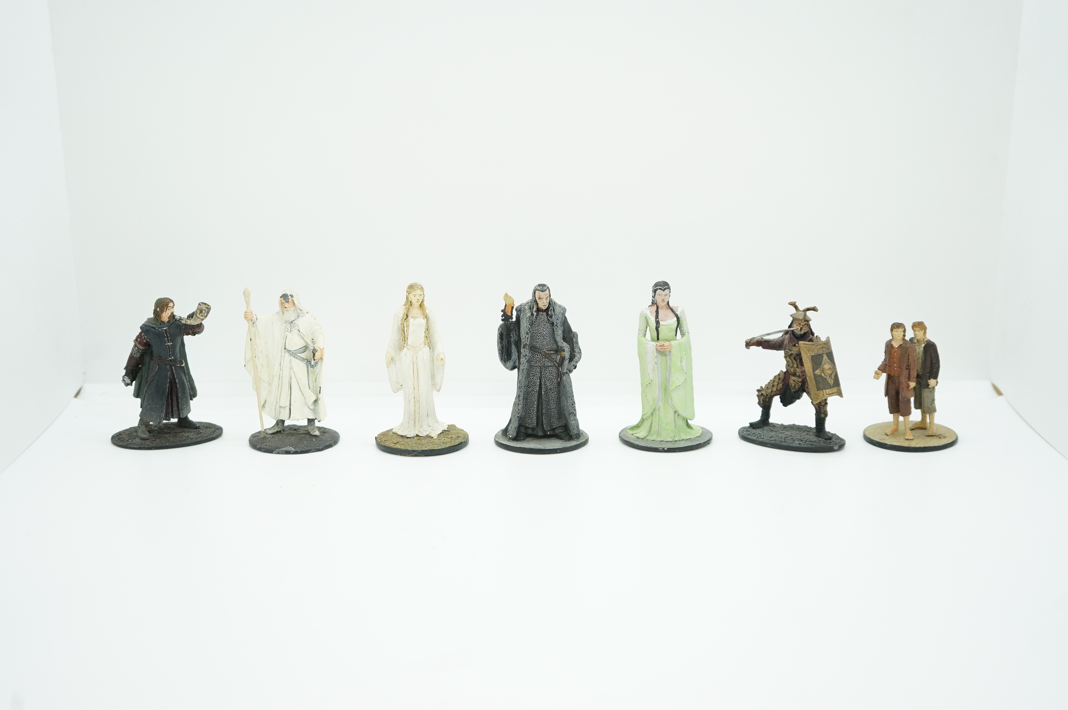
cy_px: 355
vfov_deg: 31.8
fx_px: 1245
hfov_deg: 46.4
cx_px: 534
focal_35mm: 42
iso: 1600
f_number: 5
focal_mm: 42
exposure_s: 1/250
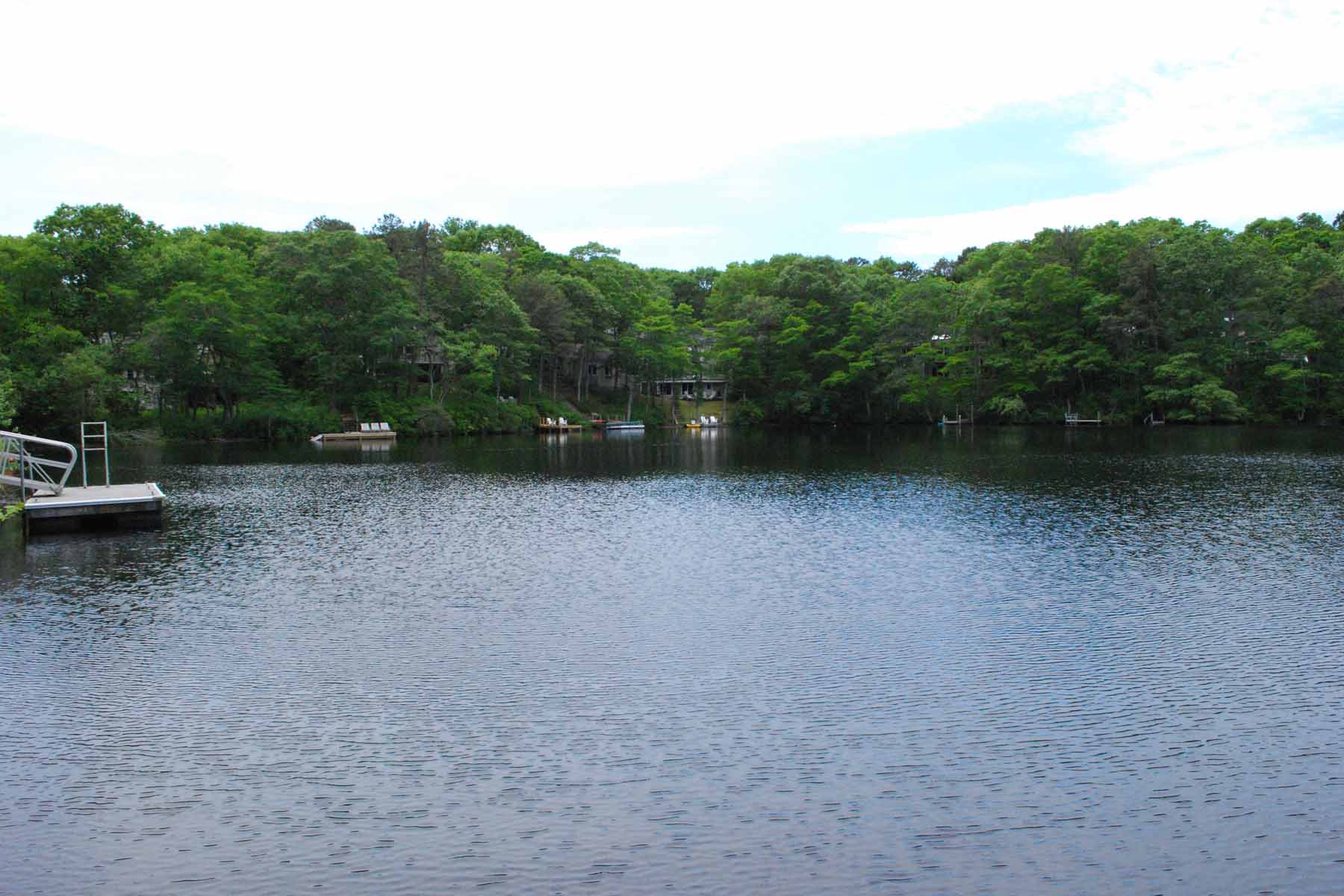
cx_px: 672
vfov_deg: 47.9
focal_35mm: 27
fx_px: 1008
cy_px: 448
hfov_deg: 67.4
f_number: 13
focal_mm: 18
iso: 1600
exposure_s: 1/640
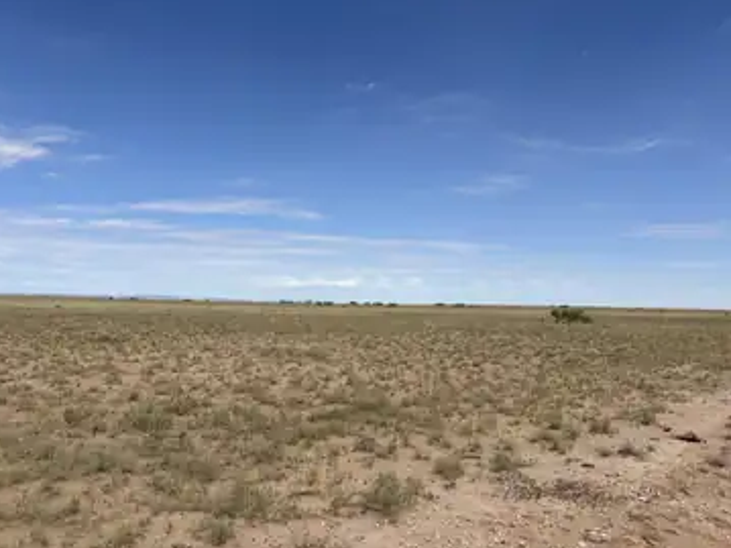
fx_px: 612
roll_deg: -0.9
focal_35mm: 29
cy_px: 271
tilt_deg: +2.8
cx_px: 326
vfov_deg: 48.2
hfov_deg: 61.5
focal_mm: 5.96
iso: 50
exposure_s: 1/5952
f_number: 1.6
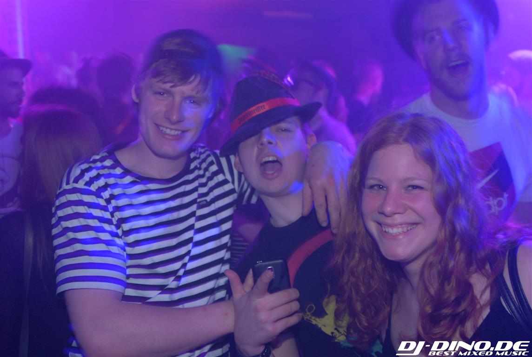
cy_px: 178
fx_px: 533
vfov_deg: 37.0
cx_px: 266
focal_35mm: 36
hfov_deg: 53.0
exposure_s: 1/6
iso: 400
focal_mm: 24
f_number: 5.6
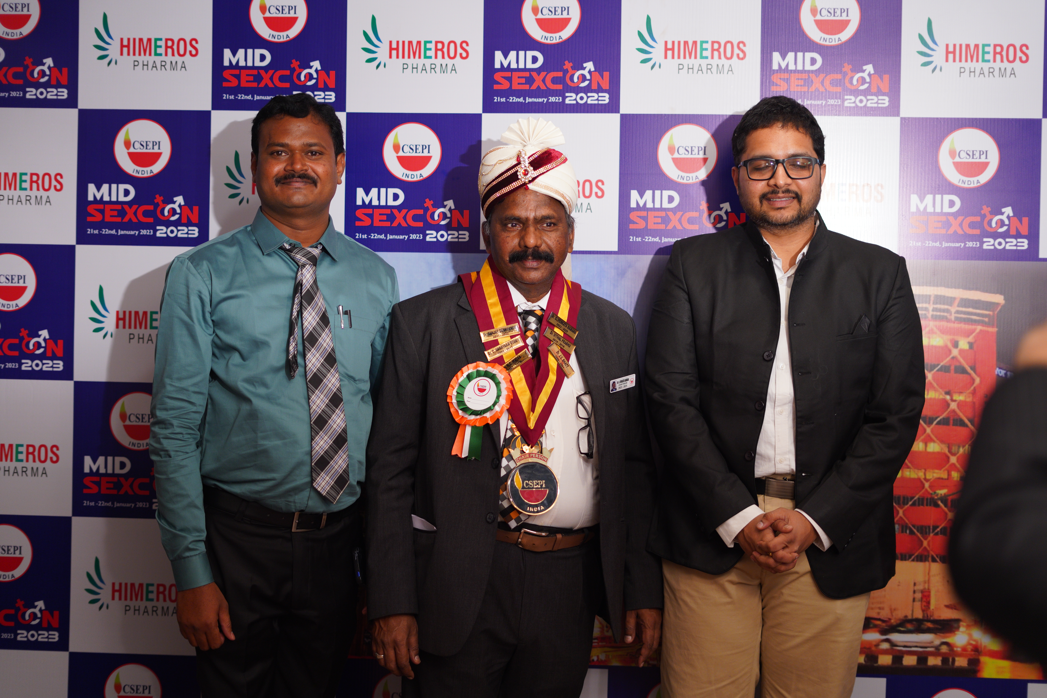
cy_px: 349
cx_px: 524
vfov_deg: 27.0
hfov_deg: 39.6
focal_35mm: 50
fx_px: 1454
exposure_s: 1/160
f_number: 2
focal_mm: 50
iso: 500
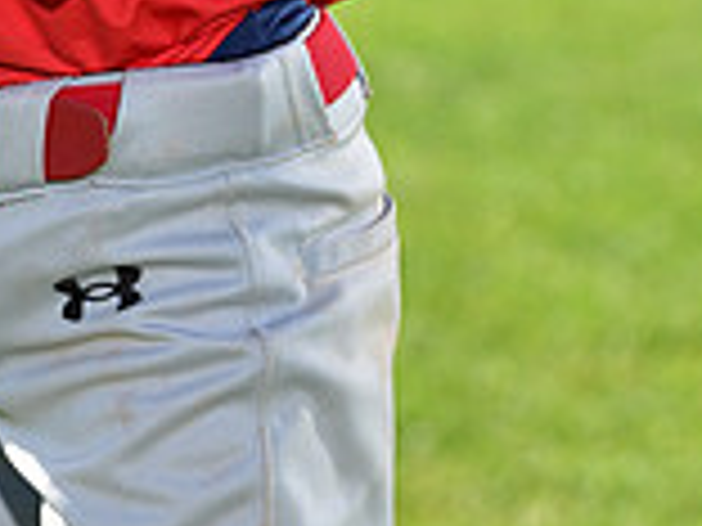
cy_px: -391
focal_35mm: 415
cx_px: -52
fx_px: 8416
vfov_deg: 3.6
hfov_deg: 4.8
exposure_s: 1/250
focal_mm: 116
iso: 80
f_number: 5
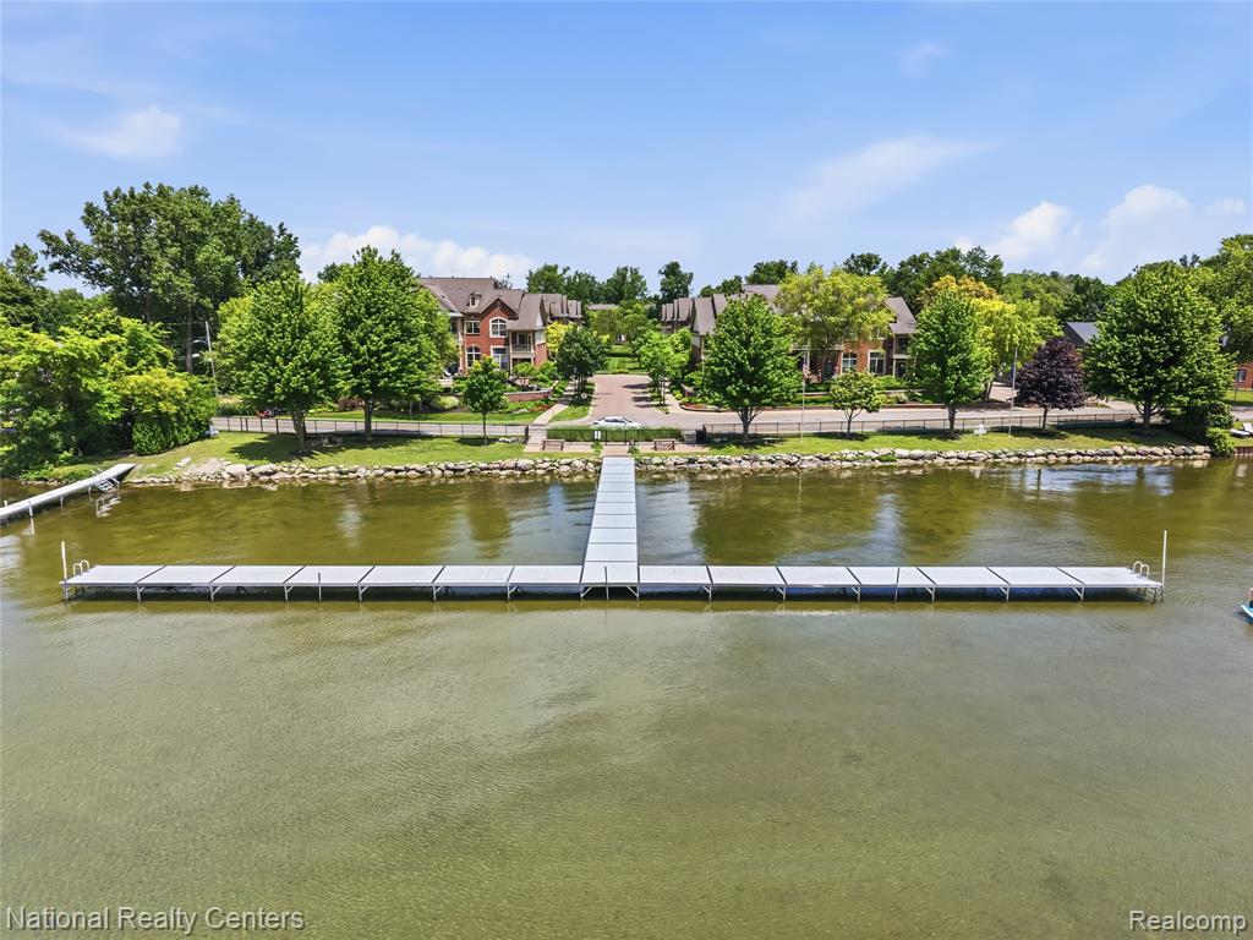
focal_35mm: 24
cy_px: 470
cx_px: 626
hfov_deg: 71.6
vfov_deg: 56.8
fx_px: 869
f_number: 1.8
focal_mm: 8.7
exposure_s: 1/6000
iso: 200
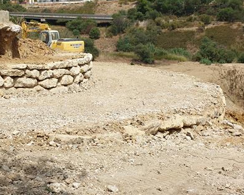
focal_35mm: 52
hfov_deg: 34.8
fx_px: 376
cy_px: 93
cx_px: 47
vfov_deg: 29.1
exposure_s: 1/1835
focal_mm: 4.3
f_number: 2.4
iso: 50
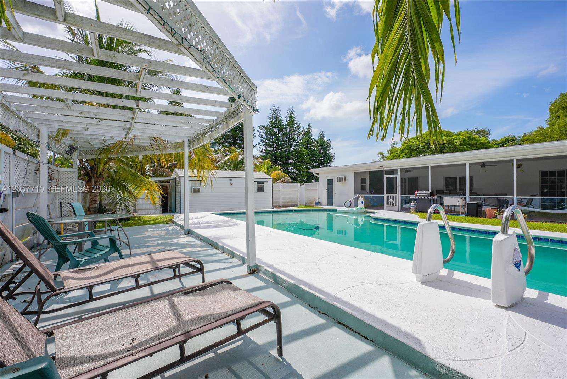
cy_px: 190
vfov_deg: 70.5
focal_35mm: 17
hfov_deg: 93.3
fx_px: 268
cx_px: 284
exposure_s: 1/250
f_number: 9
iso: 100
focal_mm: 17
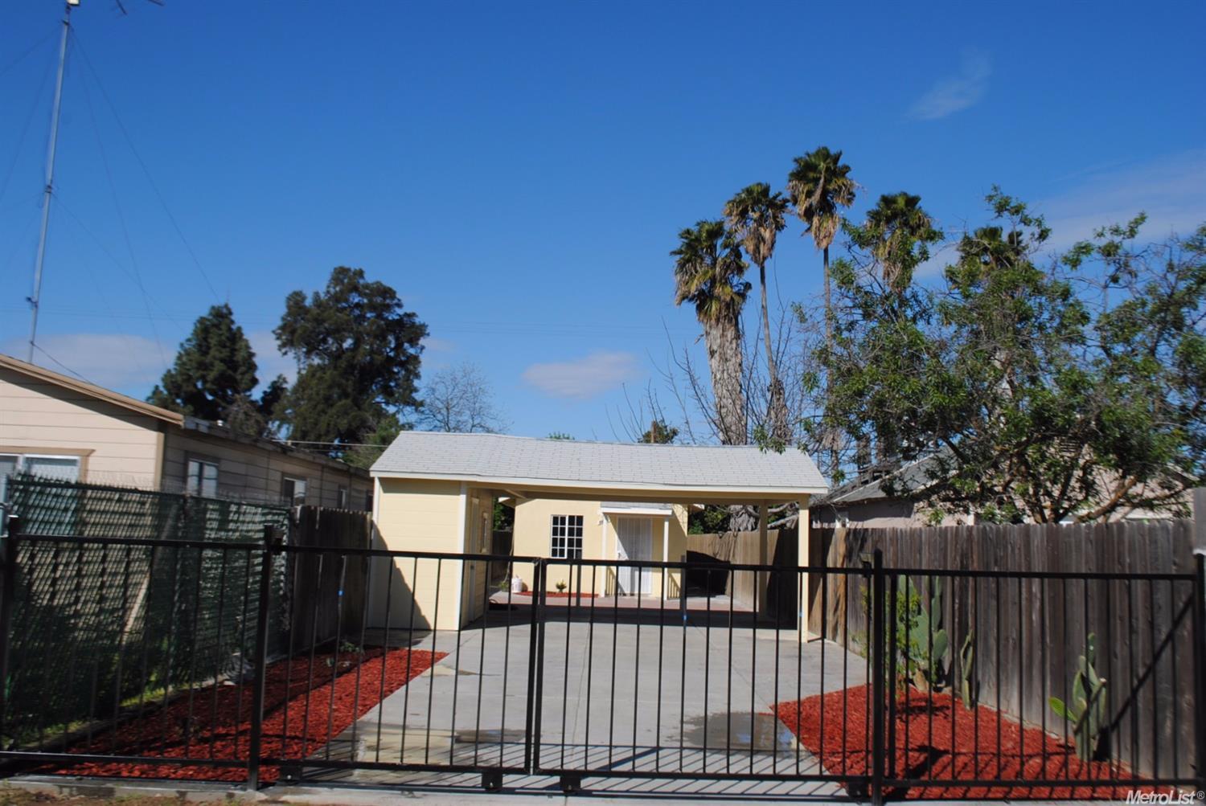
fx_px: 1106
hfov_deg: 57.2
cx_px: 603
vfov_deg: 40.0
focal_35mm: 33
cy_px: 403
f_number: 9
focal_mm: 22
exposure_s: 1/320
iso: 100
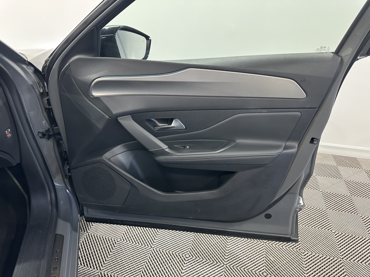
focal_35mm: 24
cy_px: 138
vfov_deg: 56.8
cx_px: 185
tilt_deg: -27.1
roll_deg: -0.6
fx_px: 257
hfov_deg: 71.6
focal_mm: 6.86
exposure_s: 1/50
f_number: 1.78
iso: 125
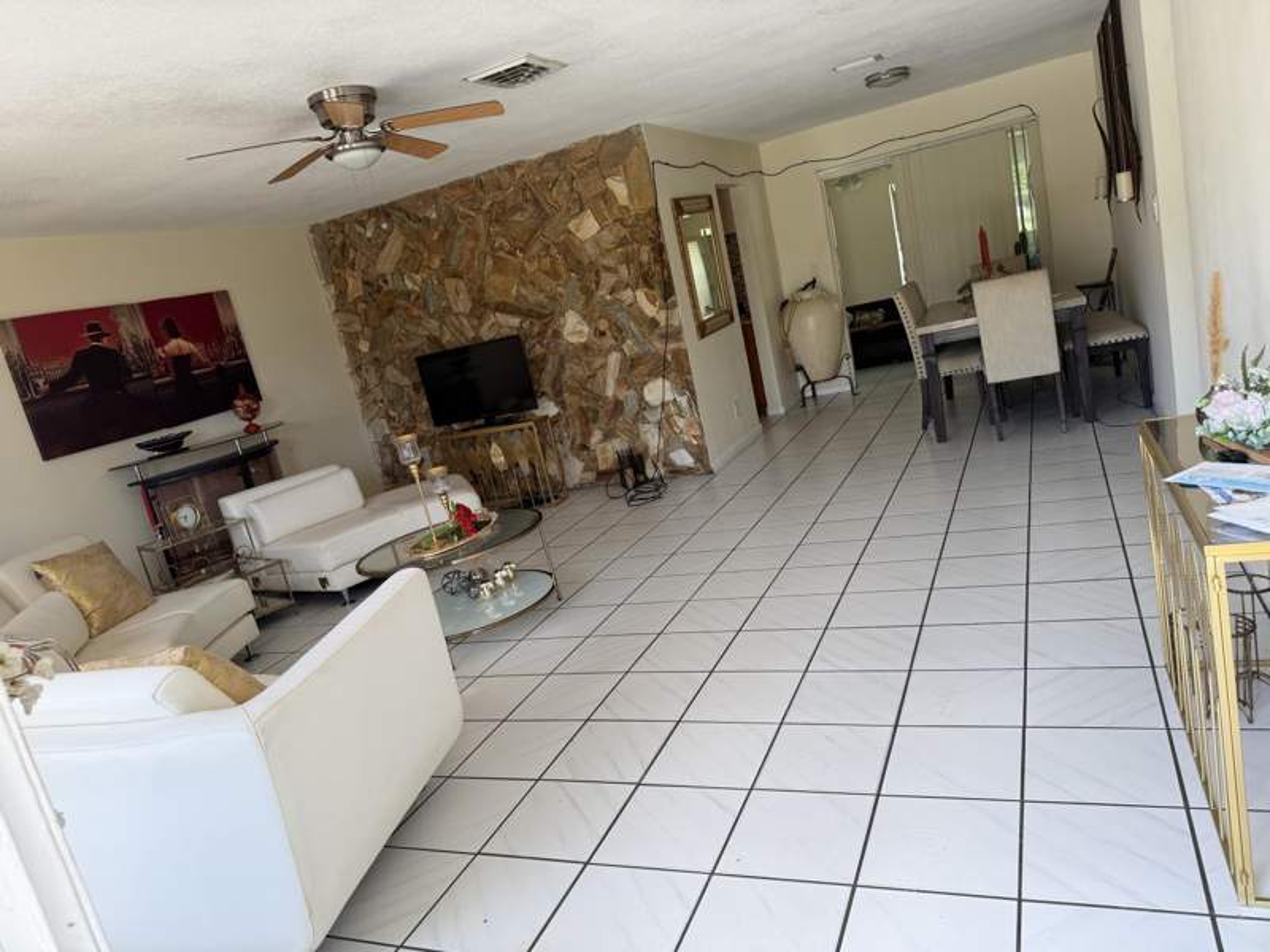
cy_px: 476
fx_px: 881
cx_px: 635
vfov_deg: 56.8
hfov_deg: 71.6
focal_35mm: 24
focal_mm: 6.76
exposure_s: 1/121
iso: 64
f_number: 1.78
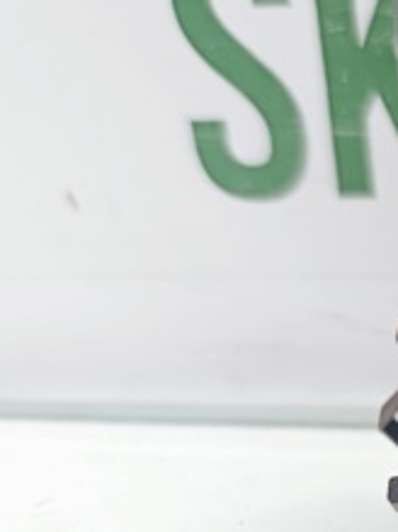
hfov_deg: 18.2
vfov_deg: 28.2
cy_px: 442
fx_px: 1028
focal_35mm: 67
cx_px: 673
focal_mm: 6.14
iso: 640
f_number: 1.6
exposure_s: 1/100
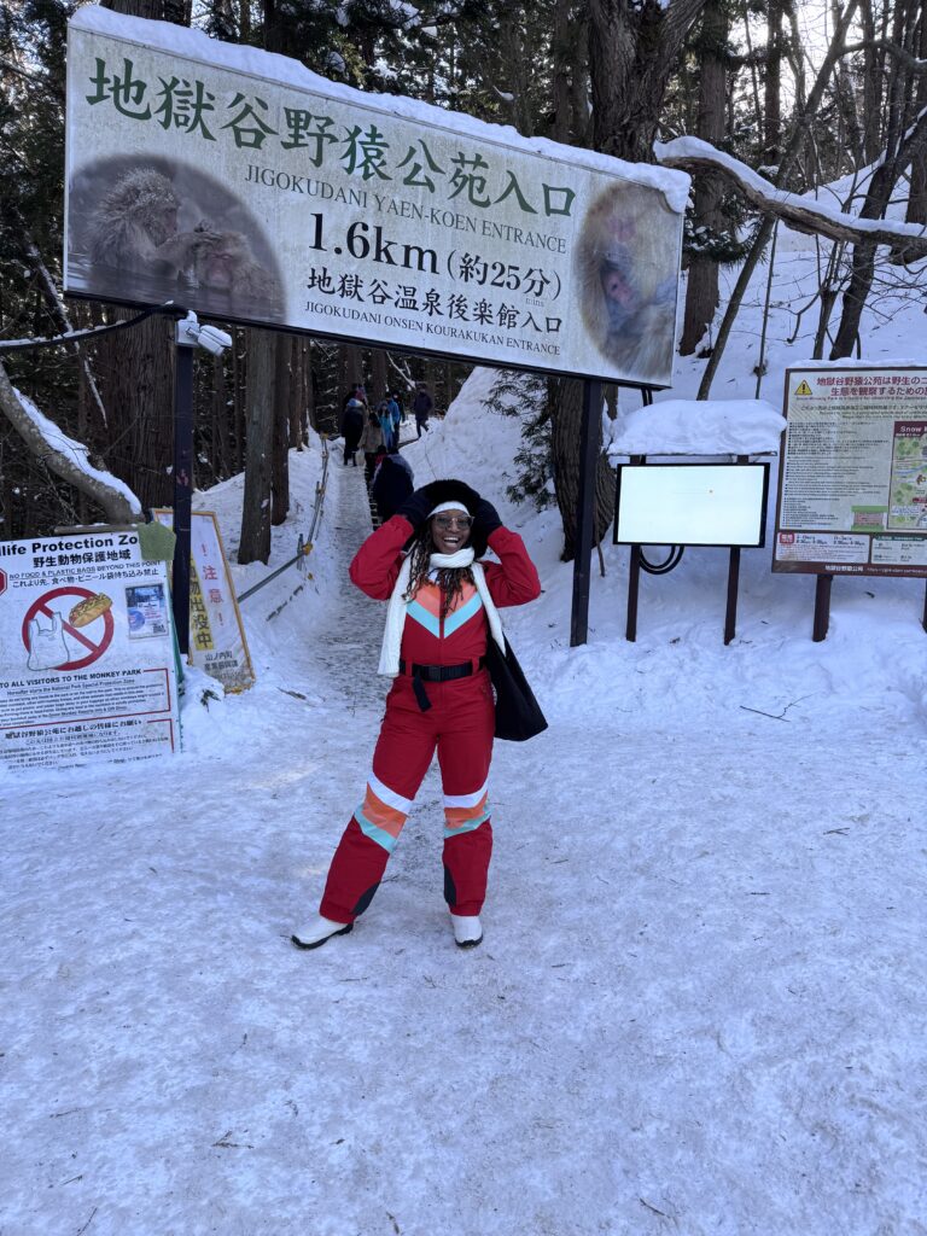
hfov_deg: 56.8
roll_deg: -2.2
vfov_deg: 71.6
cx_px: 464
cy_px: 618
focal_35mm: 24
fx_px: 857
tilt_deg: -5.2
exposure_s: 1/390
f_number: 1.78
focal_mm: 6.76
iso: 80
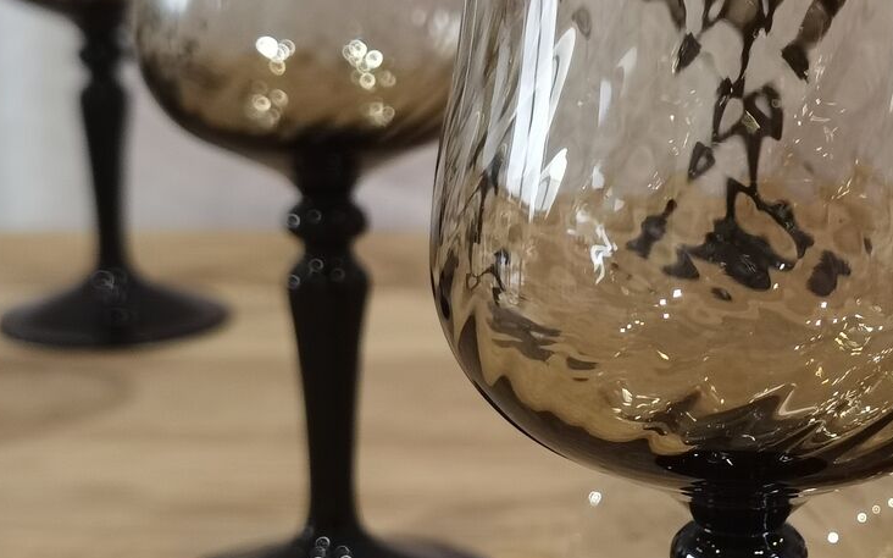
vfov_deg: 15.5
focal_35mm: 84
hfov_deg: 24.3
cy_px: 418
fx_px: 2044
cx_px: 716
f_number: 1.9
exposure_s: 1/50
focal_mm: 6.71
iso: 125
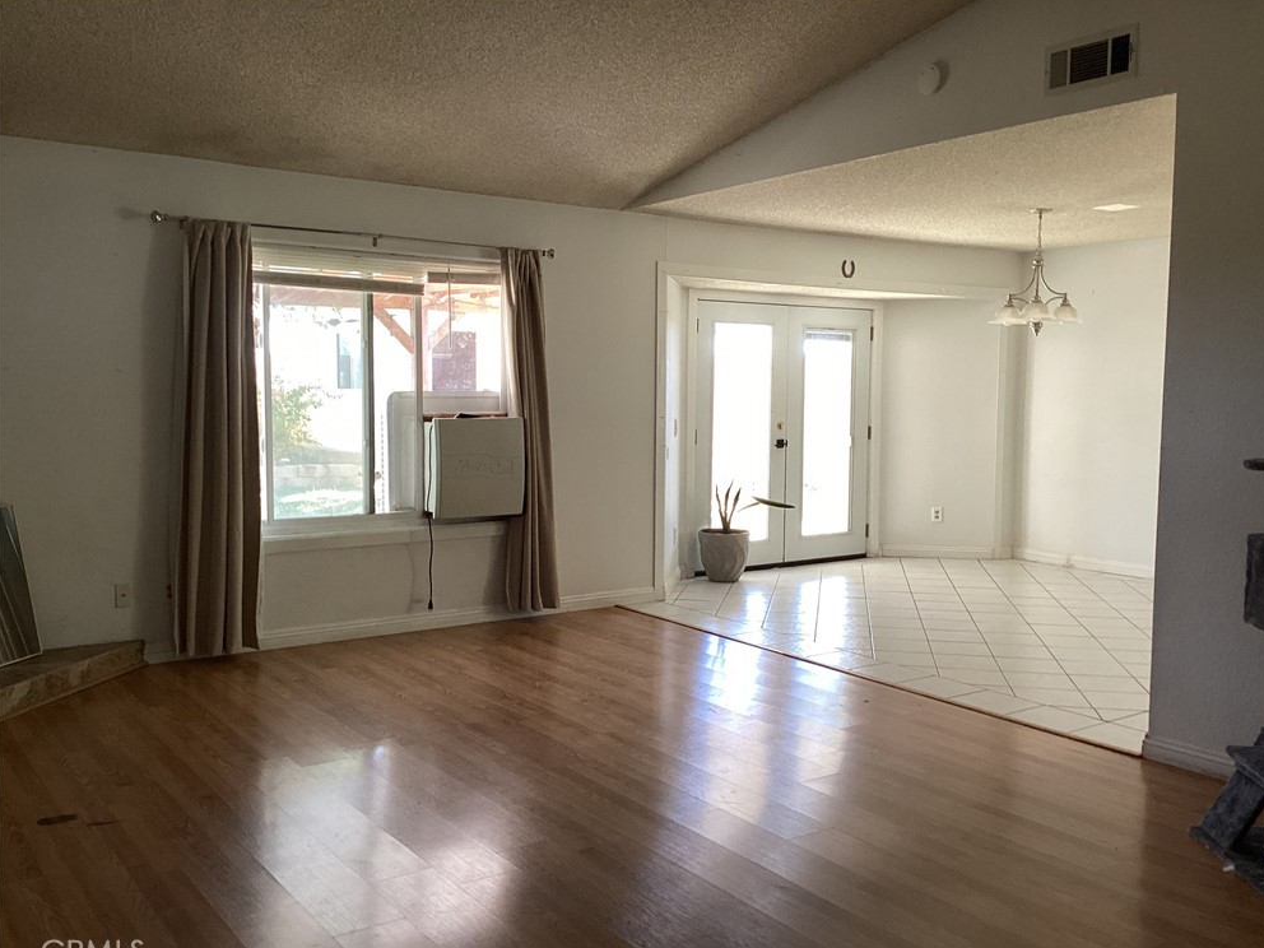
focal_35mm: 32
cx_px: 649
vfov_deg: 44.2
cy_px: 480
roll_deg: -0.9
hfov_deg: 56.8
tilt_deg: -5.8
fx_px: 1168
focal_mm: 3.3
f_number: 2.4
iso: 100
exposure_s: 1/60
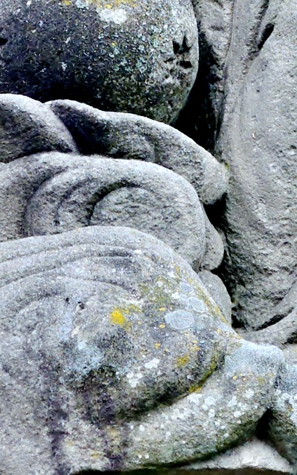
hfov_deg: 1.6
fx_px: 10660
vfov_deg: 2.6
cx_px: 257
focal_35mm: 823
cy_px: -23
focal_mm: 42.8
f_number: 4
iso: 100
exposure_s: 1/60
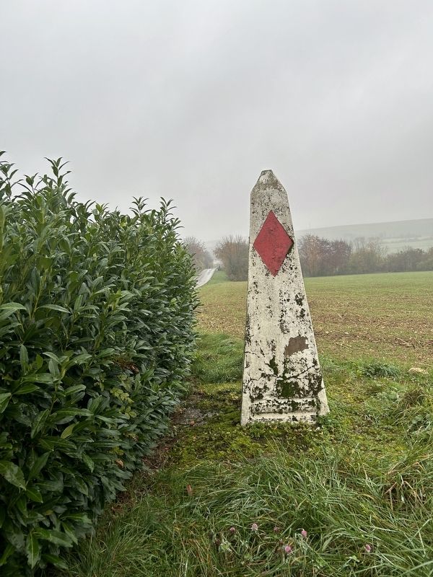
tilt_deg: -5.9
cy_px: 288
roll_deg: +4.9
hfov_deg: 53.1
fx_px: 434
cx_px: 216
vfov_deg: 67.3
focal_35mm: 26
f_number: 1.5
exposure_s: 1/523
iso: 50
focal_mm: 5.7
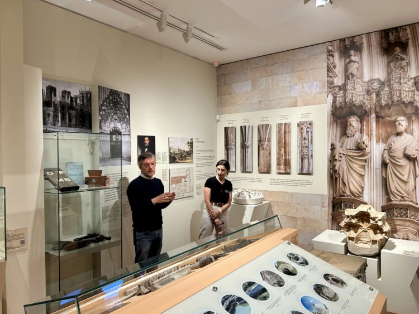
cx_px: 210
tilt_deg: -0.9
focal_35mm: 26
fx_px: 315
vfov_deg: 53.1
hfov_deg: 67.3
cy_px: 157
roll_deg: +0.7
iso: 125
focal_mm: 5.7
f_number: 1.5
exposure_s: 1/50
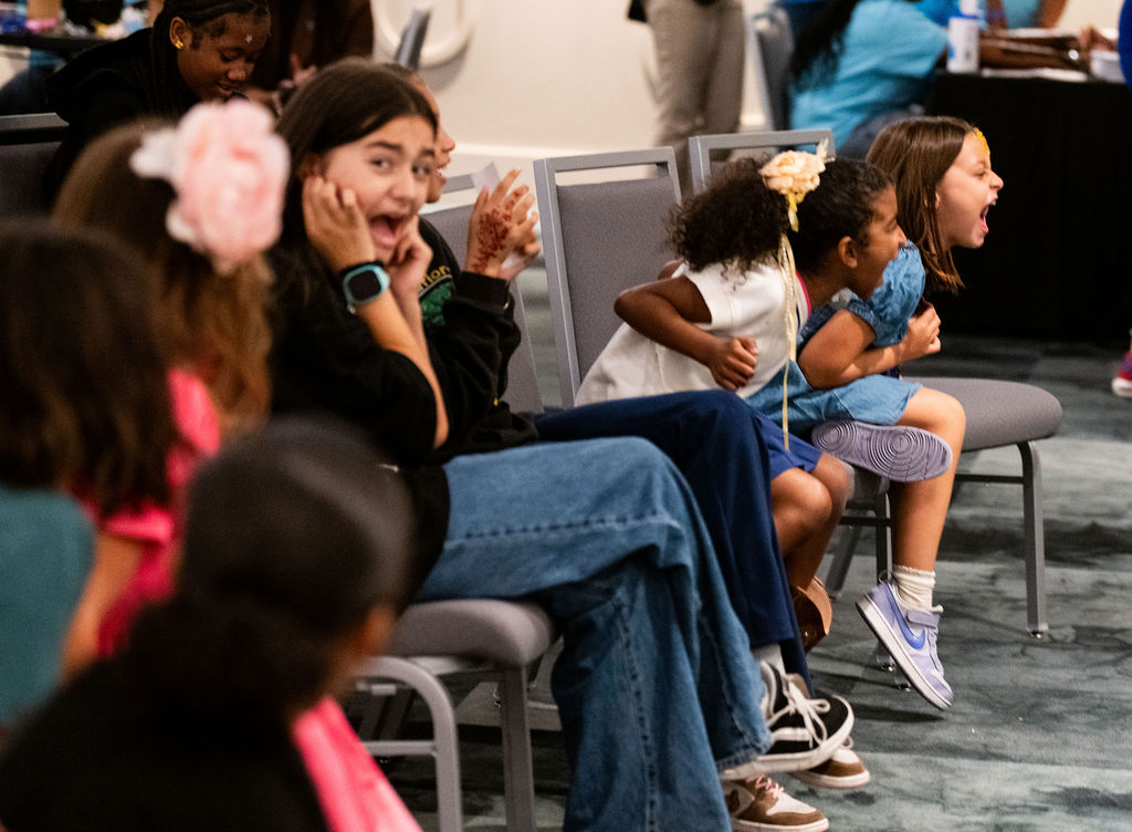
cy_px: 306
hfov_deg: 15.0
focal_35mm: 132
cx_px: 787
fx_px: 4287
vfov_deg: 11.1
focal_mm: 98
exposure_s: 1/100
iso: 2500
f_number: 2.8
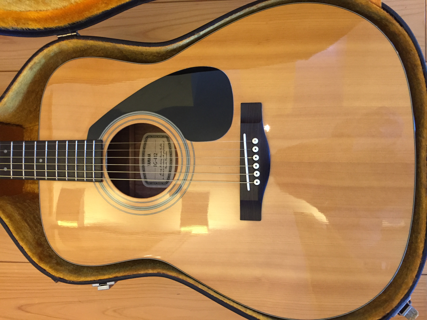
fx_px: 358
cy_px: 160
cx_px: 214
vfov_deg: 48.2
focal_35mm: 29
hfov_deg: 61.7
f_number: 2.2
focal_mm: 4.15
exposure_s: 1/30
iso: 160
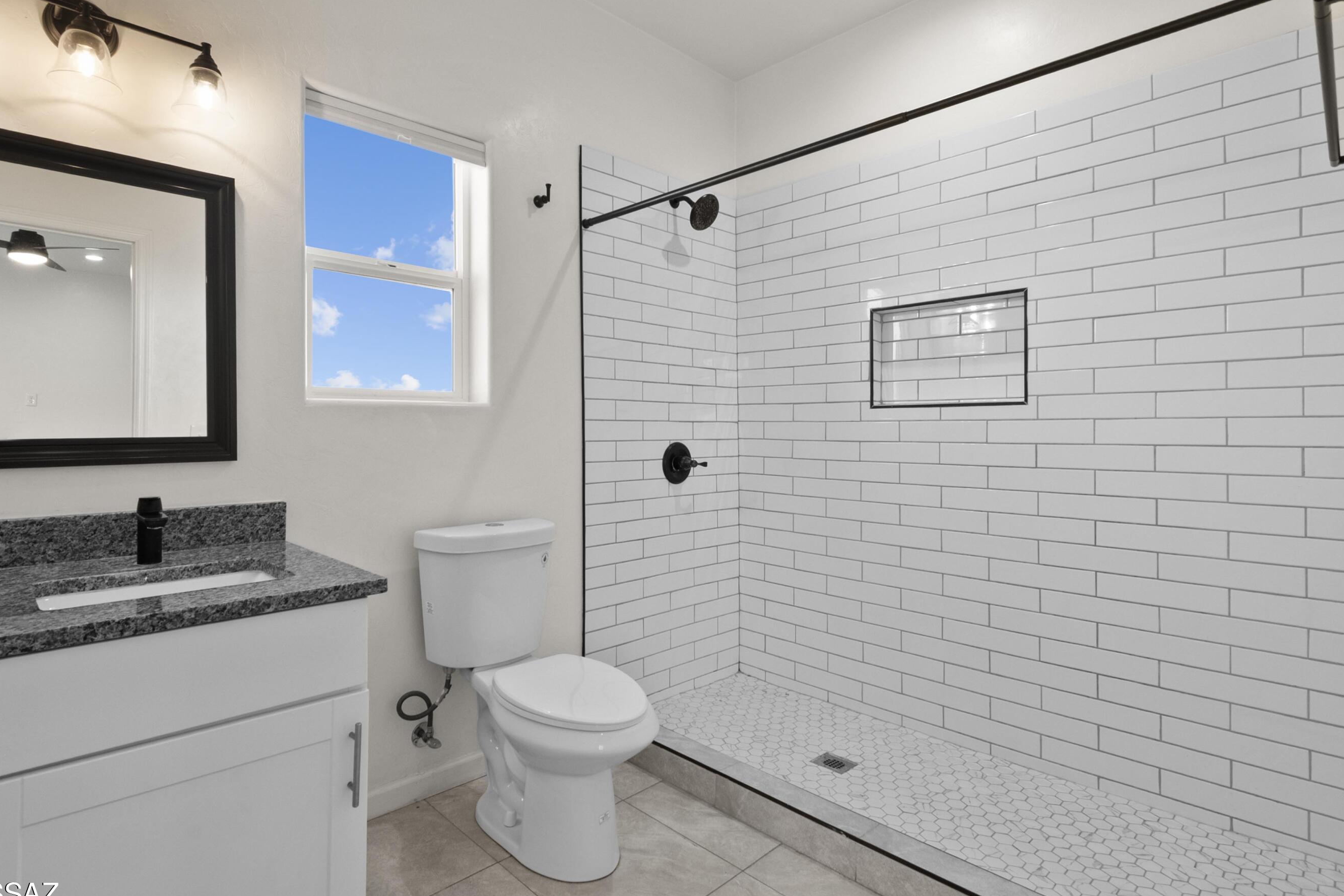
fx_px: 635
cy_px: 433
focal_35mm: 17
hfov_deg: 93.0
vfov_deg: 70.4
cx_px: 613
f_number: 11
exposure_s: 1/6
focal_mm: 10
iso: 800
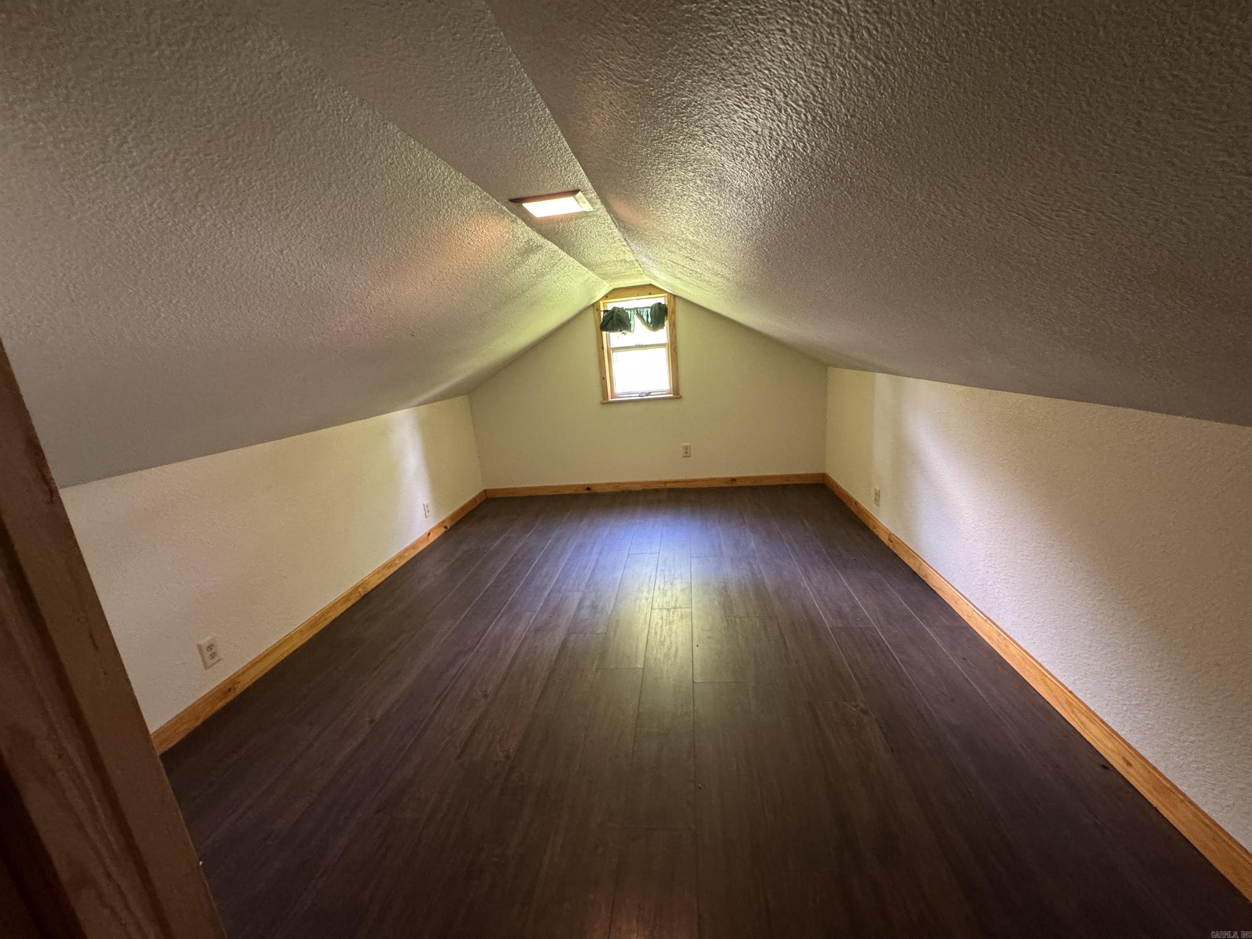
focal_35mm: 14
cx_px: 626
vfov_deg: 85.7
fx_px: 506
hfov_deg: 102.1
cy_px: 470
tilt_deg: -14.1
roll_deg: +3.8
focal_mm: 2.22
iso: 640
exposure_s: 1/60
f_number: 2.2
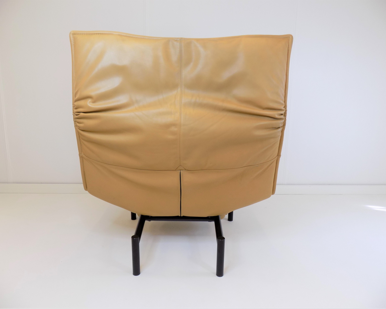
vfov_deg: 58.8
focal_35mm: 24
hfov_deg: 70.3
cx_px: 190
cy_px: 154
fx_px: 274
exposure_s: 1/30
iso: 80
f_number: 3.1
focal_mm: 4
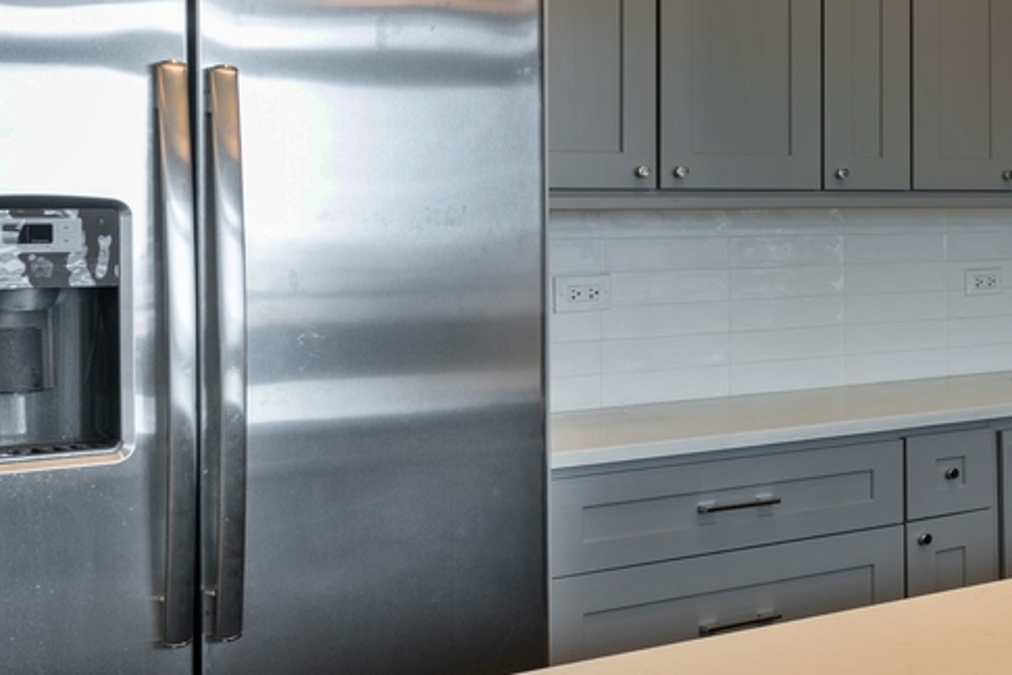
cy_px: 204
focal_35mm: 60
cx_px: 1436
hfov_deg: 26.3
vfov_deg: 22.5
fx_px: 1687
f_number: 8
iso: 200
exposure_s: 1/4
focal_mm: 18
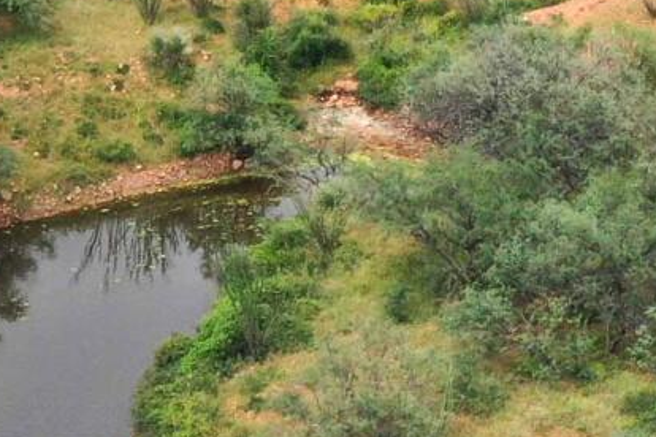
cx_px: 479
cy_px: -239
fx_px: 3699
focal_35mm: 203
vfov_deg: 6.7
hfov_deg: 10.1
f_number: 8
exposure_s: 1/320
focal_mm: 10.26
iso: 100
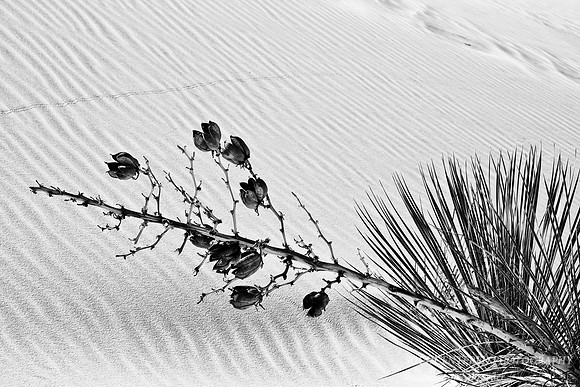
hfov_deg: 29.2
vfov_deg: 19.7
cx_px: 290
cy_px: 194
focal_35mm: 69
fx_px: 1112
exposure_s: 1/350
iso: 200
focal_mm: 46
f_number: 16
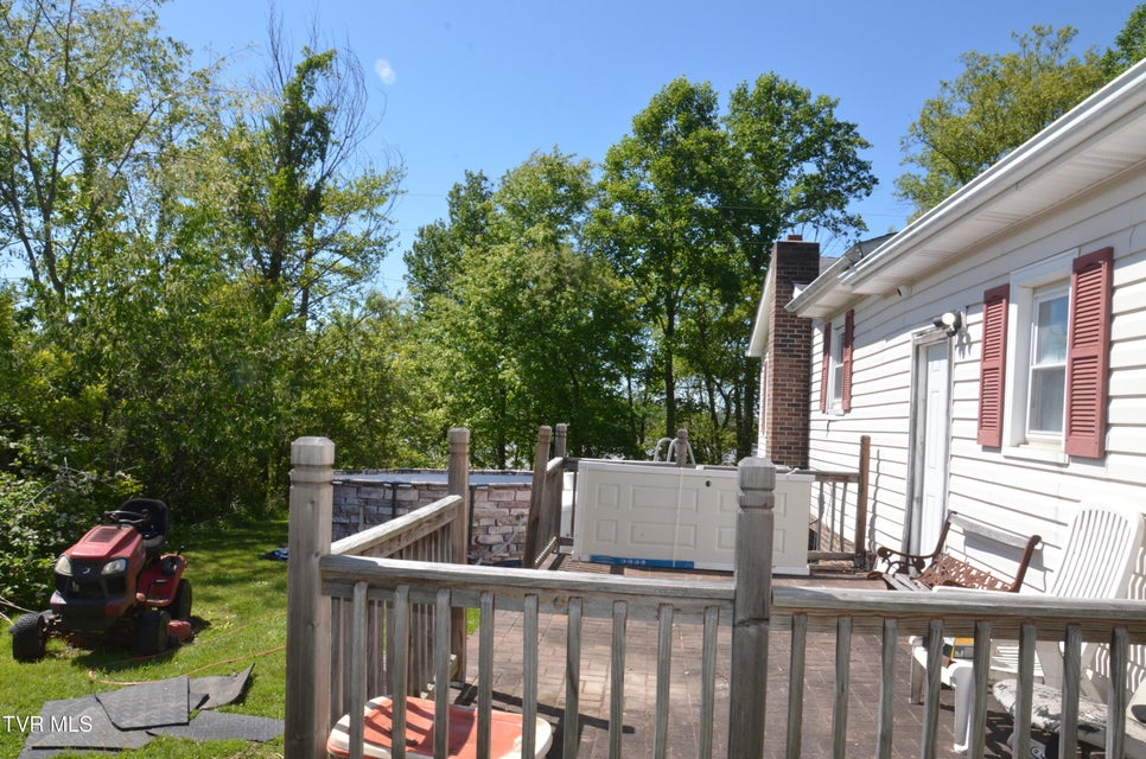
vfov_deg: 47.7
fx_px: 858
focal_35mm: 27
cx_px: 573
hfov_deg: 67.5
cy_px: 380
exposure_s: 1/250
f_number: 22
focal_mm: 18
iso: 800
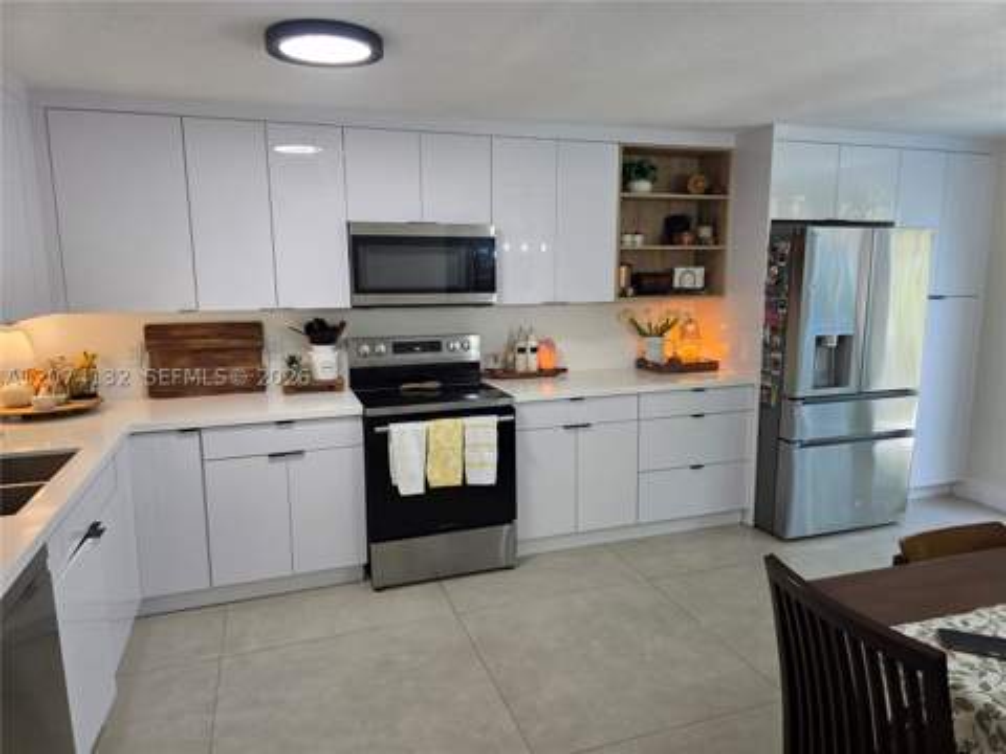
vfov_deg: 58.9
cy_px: 377
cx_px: 503
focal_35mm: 23
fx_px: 668
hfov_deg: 73.9
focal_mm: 6.3
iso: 160
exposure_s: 1/120
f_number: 1.7
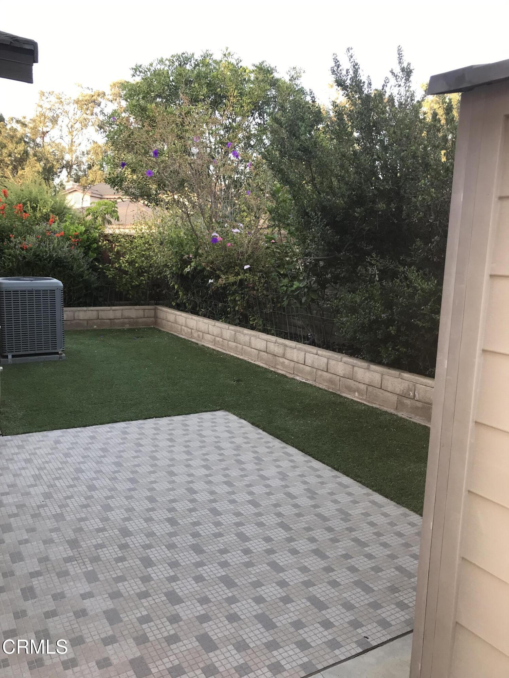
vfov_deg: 63.4
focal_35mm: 28
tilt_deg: -9.6
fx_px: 549
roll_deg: -1.3
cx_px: 254
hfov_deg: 49.7
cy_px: 339
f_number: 1.8
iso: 25
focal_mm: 3.99
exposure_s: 1/120
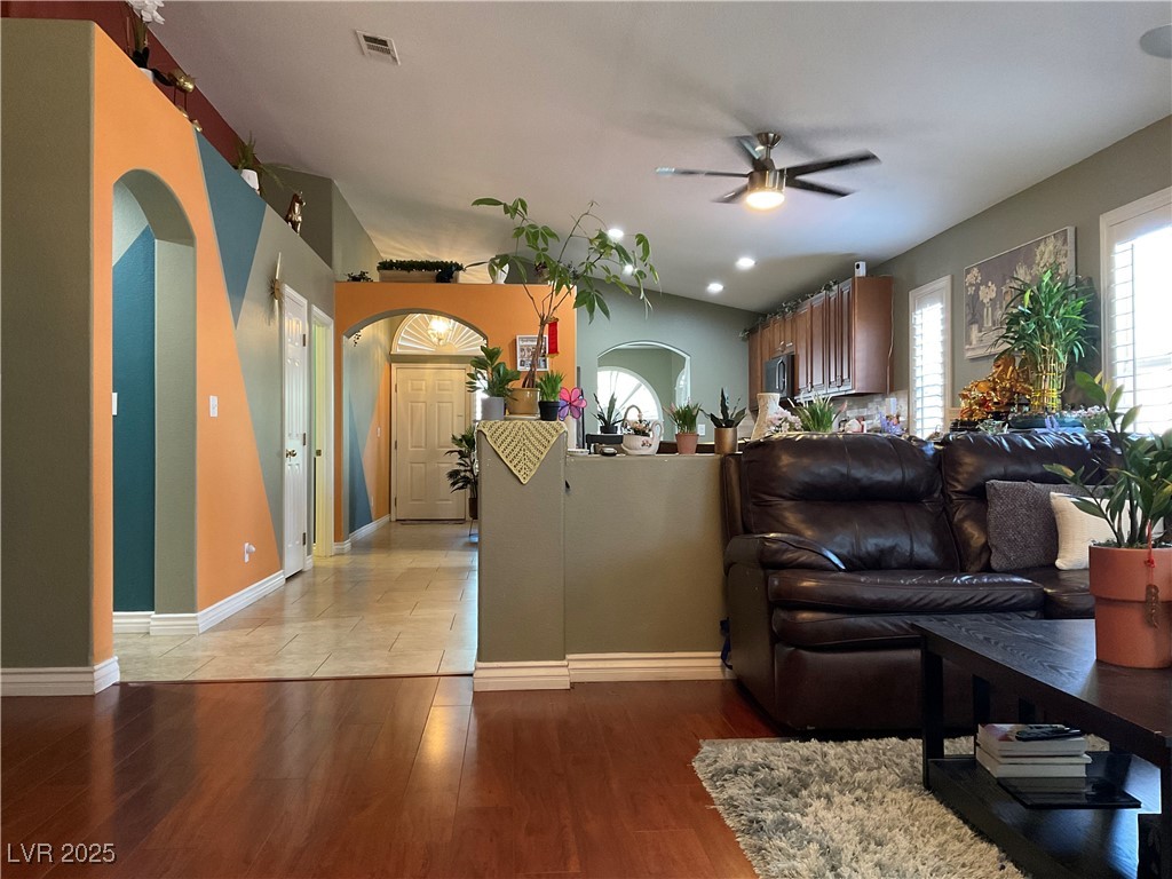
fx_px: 982
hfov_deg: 61.7
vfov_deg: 48.2
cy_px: 440
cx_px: 586
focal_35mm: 29
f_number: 1.8
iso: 250
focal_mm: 3
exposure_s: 1/60
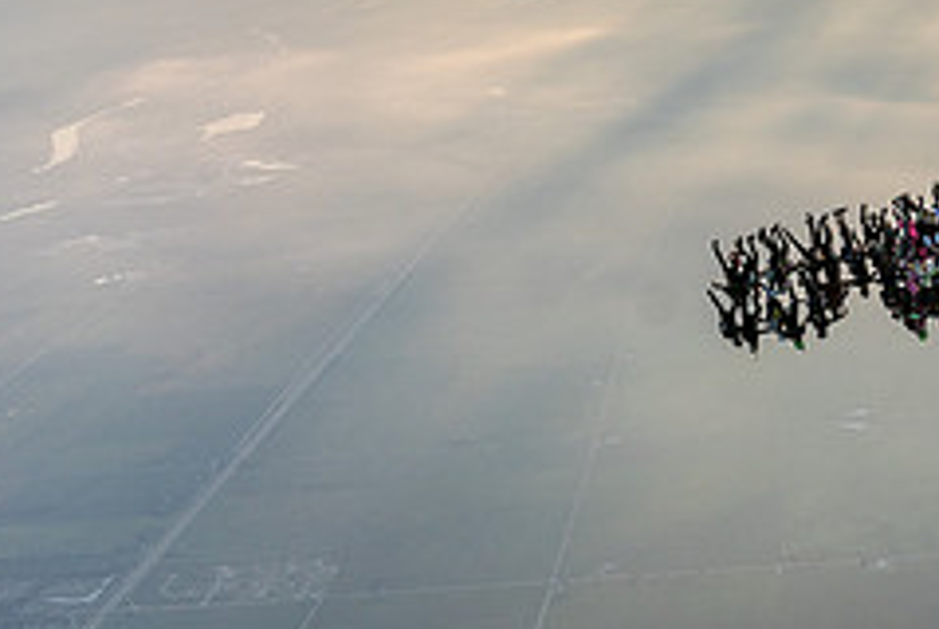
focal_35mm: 75
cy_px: 140
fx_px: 1959
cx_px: 927
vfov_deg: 18.1
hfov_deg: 25.7
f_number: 4.5
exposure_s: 1/1600
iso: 500
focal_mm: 28
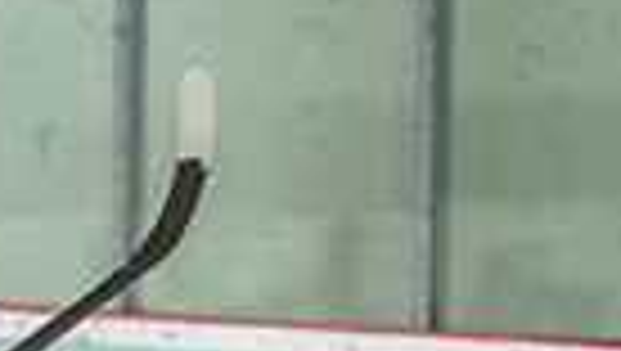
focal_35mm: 519
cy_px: 733
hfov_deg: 4.1
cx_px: -583
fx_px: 8556
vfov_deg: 2.3
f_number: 3.2
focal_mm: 110
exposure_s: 1/640
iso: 2000
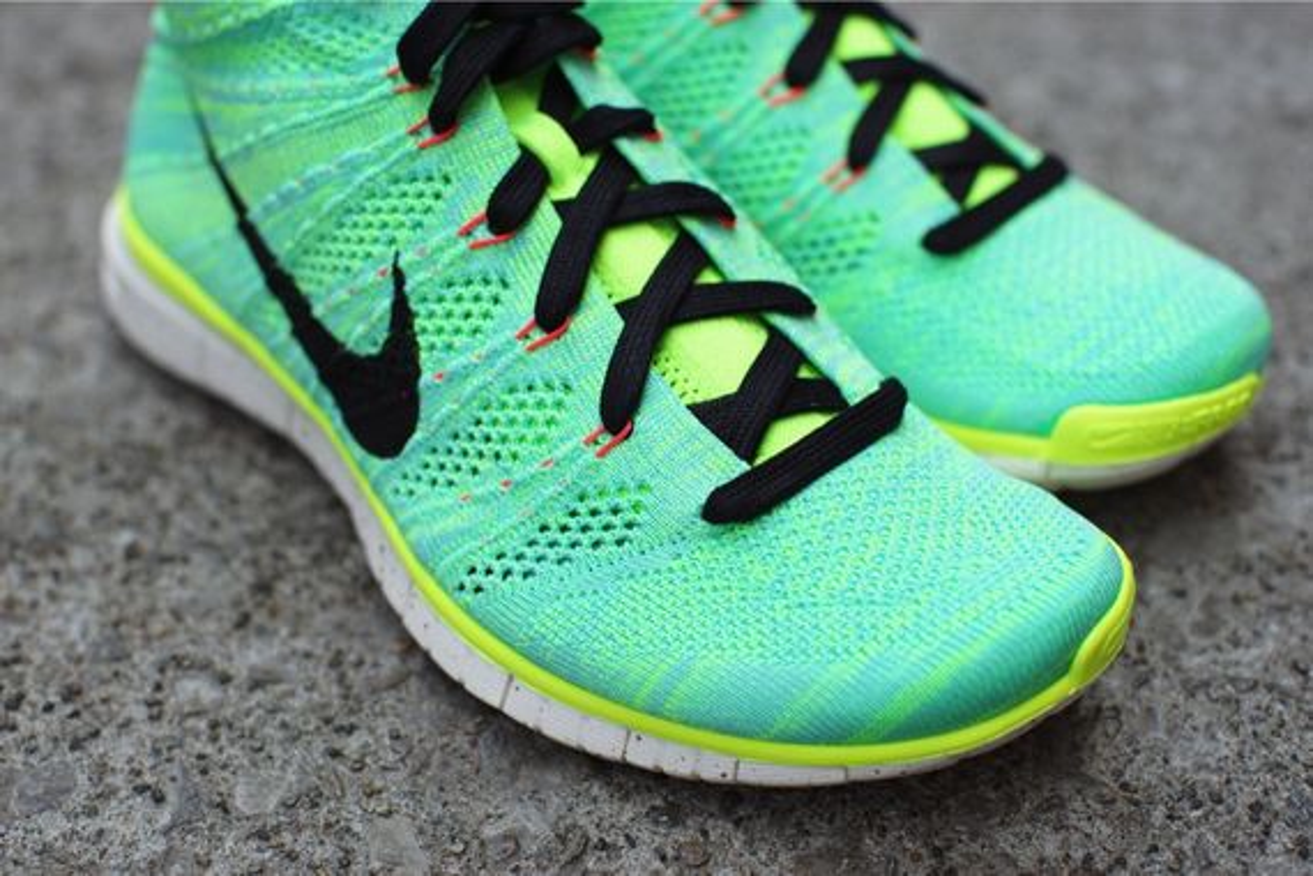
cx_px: 656
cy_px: 438
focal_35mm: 50
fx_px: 1823
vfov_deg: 27.0
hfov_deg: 39.6
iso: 125
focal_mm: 50
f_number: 4.5
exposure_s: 1/500
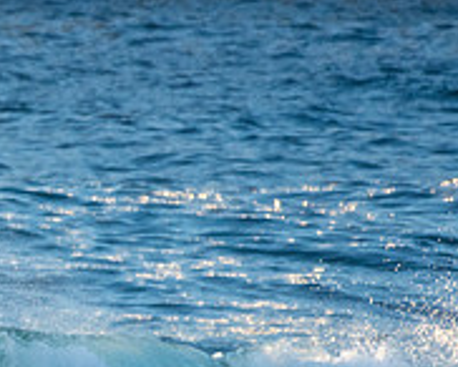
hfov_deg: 0.9
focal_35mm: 2242
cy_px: 398
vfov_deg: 0.7
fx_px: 30423
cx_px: -201
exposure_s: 1/2000
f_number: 5.6
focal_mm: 500
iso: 1600
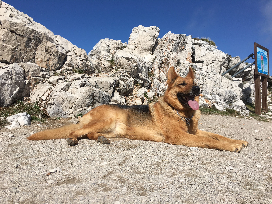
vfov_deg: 48.2
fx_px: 228
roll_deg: +0.9
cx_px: 136
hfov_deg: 61.7
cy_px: 102
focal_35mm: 29
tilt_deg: +2.6
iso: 25
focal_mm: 4.15
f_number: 2.2
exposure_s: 1/3077
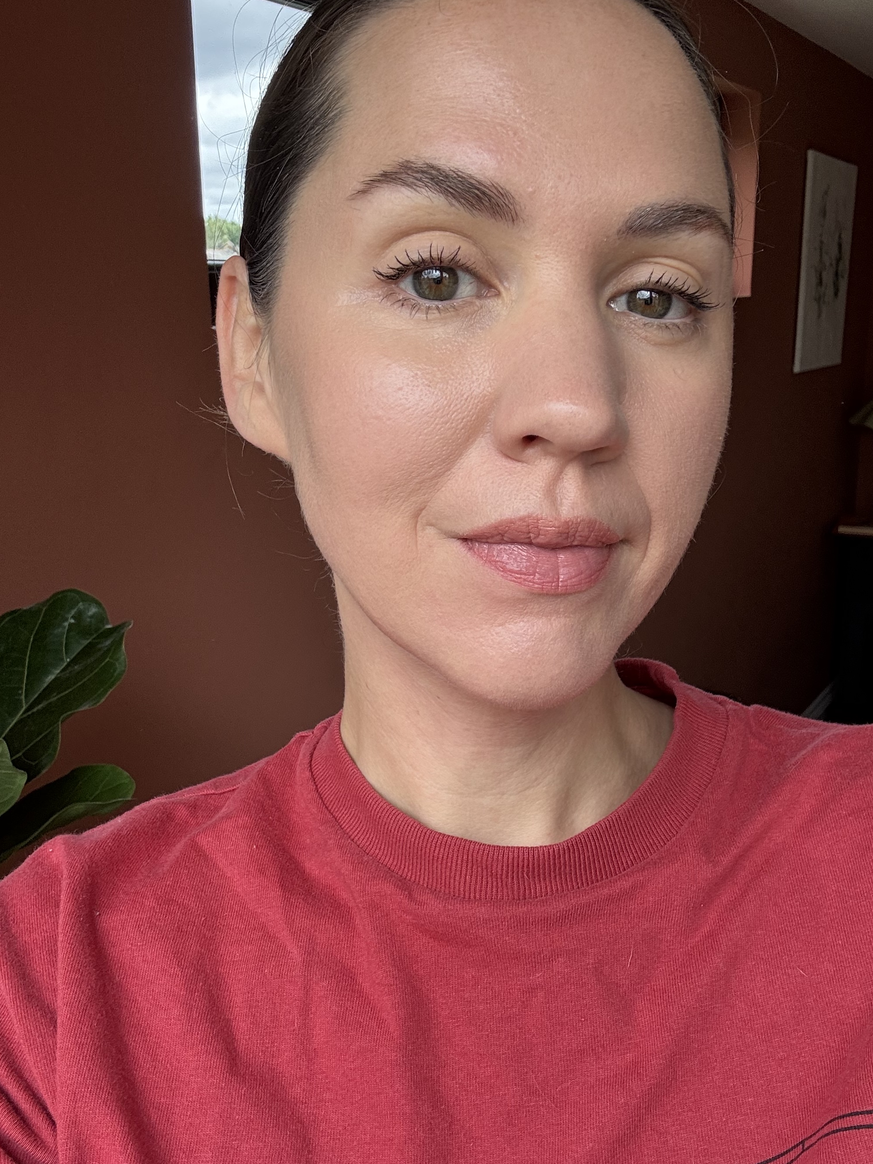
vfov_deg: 52.6
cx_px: 487
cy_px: 536
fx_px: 1177
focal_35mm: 35
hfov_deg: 40.6
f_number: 1.9
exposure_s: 1/121
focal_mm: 2.69
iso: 32
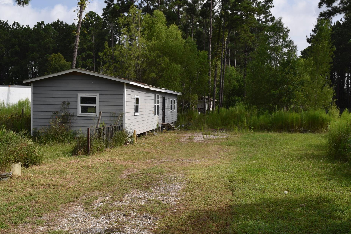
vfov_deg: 33.4
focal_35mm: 40
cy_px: 125
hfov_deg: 48.4
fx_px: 390
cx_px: 181
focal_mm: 24
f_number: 9
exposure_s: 1/320
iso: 200
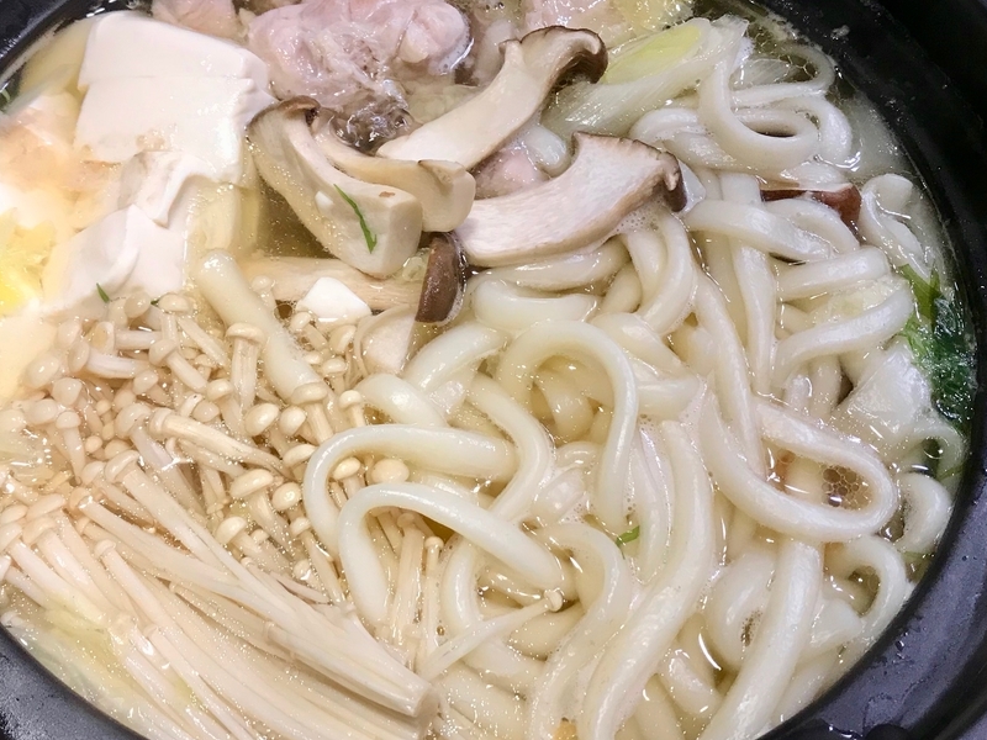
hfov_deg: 44.6
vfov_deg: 34.3
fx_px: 1198
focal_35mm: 42
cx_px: 410
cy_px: 345
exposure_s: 1/24
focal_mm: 3.99
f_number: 1.8
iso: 40
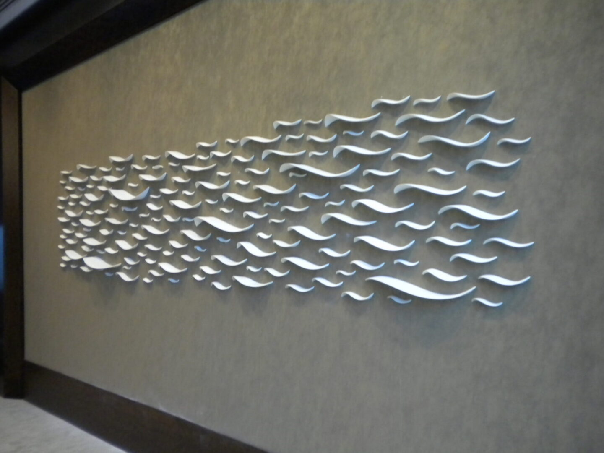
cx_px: 302
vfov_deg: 40.7
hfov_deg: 52.6
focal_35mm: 35
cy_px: 226
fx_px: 611
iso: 400
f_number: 3.1
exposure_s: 1/22.2
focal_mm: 6.3
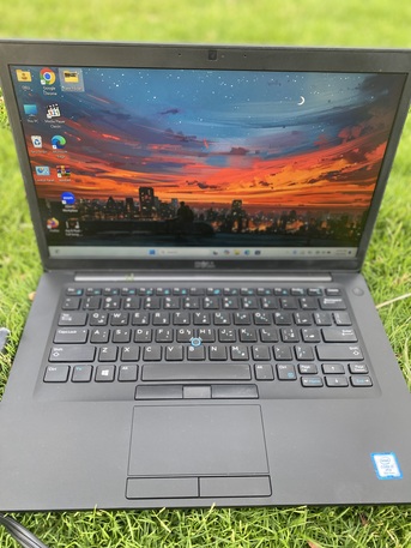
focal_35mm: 26
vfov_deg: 67.3
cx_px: 206
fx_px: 411
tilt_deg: -47.0
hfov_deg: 53.1
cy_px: 274
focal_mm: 4.25
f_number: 1.8
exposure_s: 1/113
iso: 125
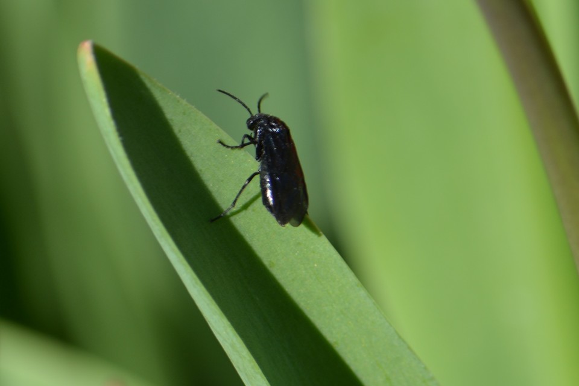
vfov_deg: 3.4
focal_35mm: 405
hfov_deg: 5.1
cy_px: 193
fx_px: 6513
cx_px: 290
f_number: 8
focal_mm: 270
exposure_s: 1/200
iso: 100
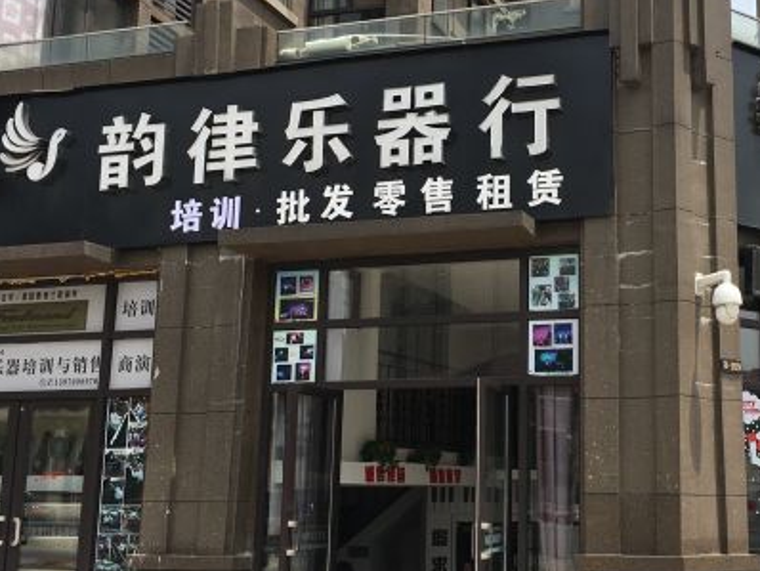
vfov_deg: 28.6
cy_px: 270
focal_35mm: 51
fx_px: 1120
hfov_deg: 36.9
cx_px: 538
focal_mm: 4.15
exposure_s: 1/1131
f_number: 2.2
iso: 25
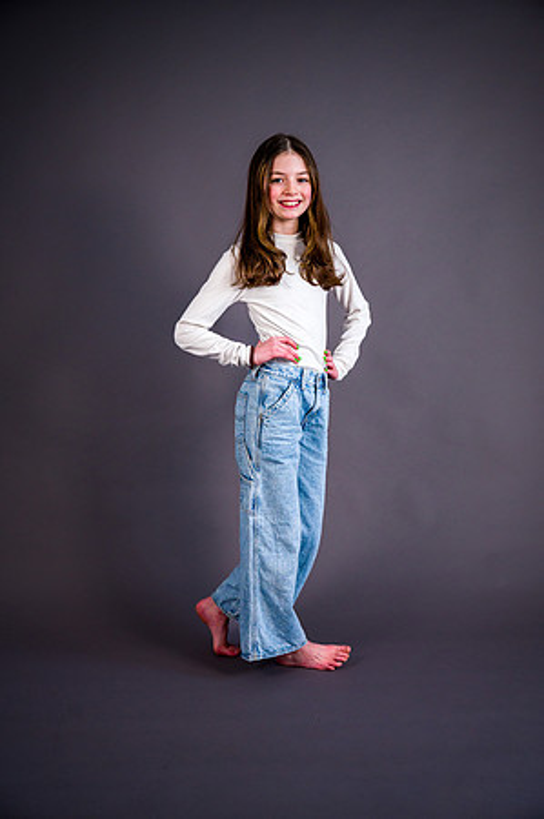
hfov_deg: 31.8
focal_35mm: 42
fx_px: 954
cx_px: 272
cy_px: 410
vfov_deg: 46.4
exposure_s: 1/200
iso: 1000
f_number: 3.5
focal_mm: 42
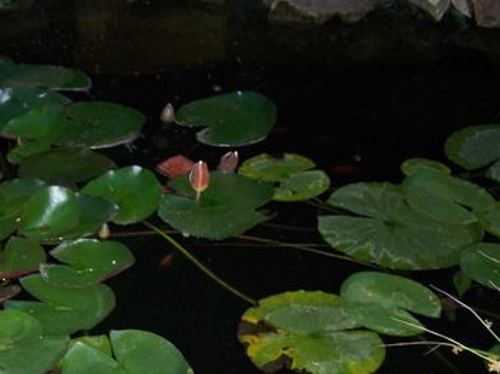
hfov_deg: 29.3
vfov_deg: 22.2
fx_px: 939
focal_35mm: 65
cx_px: 111
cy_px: 304
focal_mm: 6.3
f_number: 2.8
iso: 160
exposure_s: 1/60
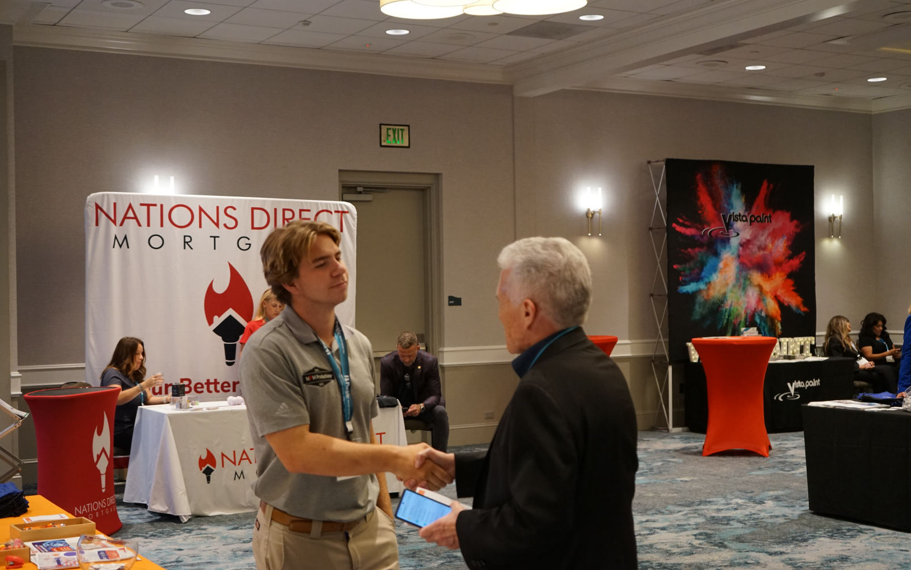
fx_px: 1167
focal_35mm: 47
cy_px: 282
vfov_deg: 27.4
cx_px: 455
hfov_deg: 42.6
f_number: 4.5
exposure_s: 1/160
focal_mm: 46
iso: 2000
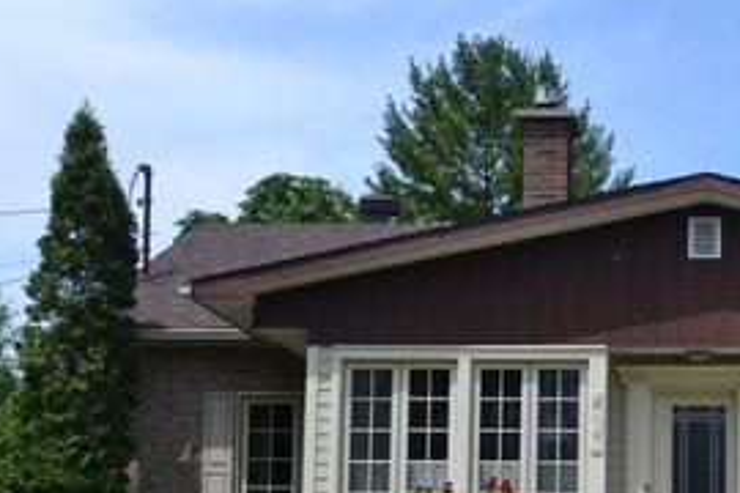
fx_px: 1644
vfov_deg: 16.9
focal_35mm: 80
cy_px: 414
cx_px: 688
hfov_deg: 24.5
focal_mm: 24
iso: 100
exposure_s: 1/250
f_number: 8
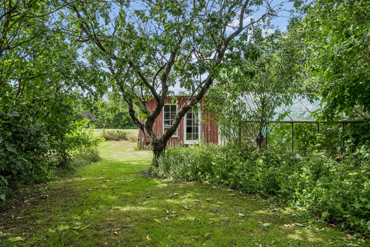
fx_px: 262
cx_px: 185
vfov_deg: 50.4
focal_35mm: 26
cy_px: 124
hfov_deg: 70.4
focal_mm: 17
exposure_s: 1/125
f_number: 8
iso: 200
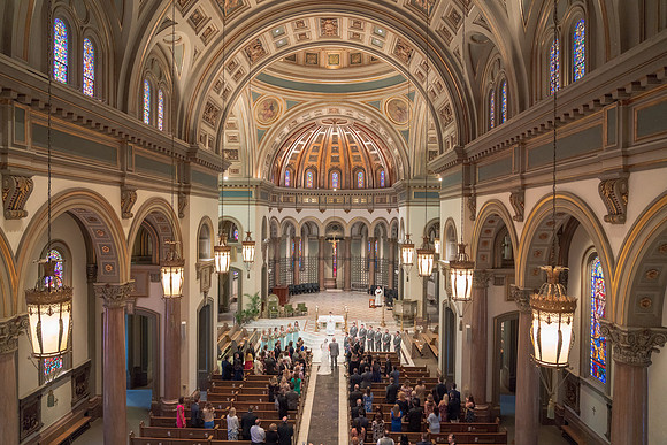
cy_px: 222
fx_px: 453
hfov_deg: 72.8
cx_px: 334
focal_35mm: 24
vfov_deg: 52.4
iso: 2500
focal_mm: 24
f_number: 4
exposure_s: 1/100
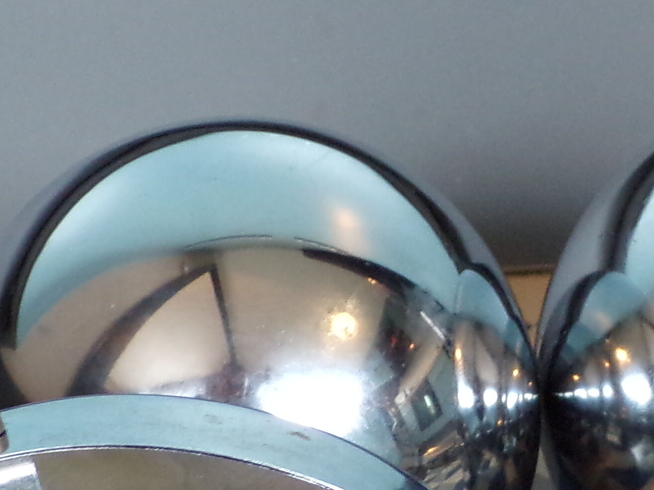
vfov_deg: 11.1
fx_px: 2456
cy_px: 680
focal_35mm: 130
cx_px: 582
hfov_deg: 15.0
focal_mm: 6.6
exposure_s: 1/17
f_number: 3.3
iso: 232
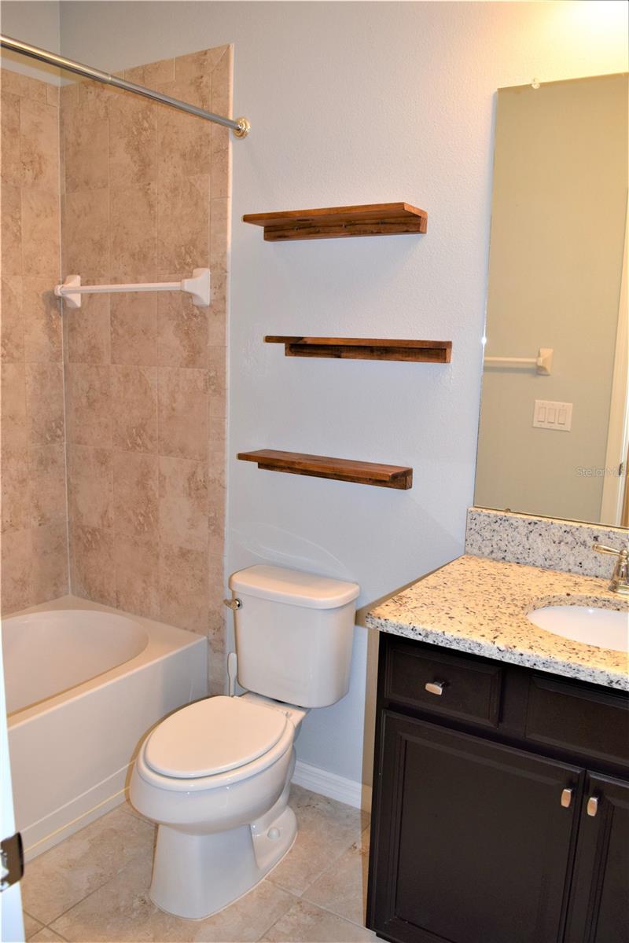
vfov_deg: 67.4
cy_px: 472
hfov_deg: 47.9
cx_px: 314
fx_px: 708
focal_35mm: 27
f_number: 5
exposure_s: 1/100
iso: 800
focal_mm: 18
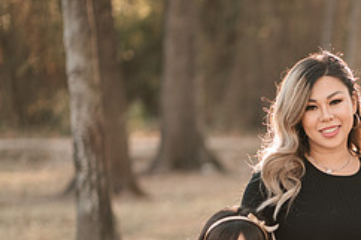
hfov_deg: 10.0
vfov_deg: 6.7
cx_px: 389
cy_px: 244
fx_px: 2044
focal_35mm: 204
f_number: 1.8
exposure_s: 1/320
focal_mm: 85
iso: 125
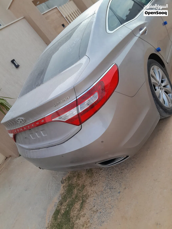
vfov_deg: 67.3
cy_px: 114
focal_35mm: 26
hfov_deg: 53.1
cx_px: 86
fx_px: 172
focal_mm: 3.98
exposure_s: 1/153
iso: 40
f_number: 1.8
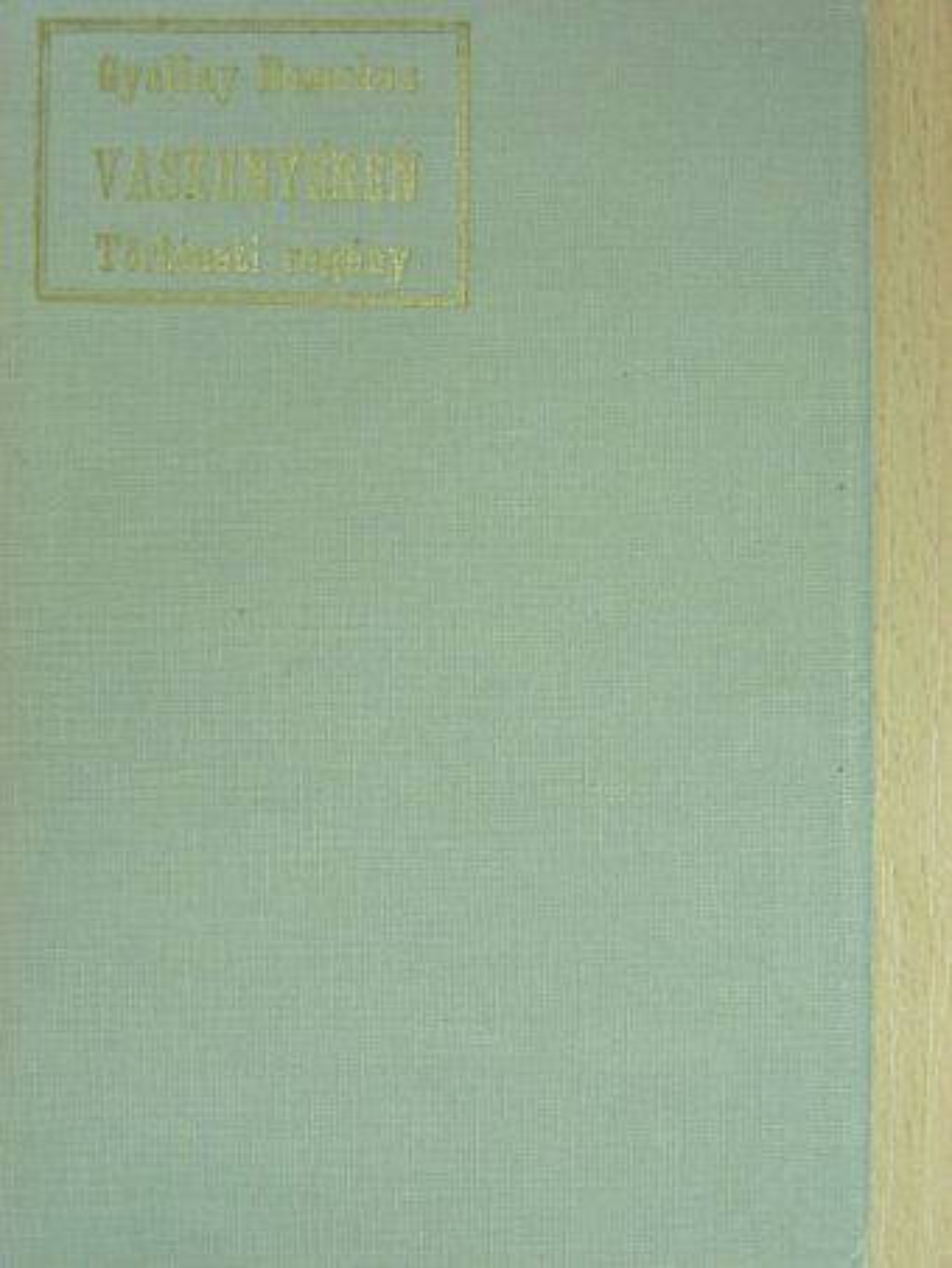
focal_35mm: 70
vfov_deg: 27.8
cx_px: 476
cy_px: 634
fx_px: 2566
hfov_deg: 21.0
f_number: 3.5
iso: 200
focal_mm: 11.7
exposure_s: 1/10
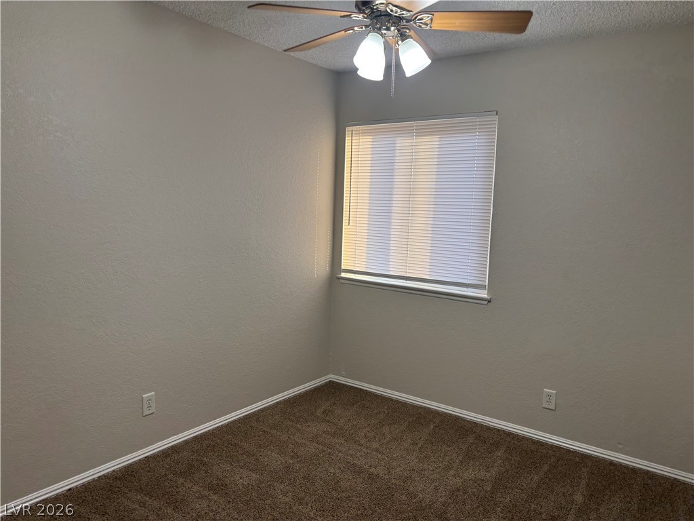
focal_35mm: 26
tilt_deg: -7.3
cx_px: 347
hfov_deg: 67.3
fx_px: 521
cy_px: 260
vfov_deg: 53.1
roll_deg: -1.5
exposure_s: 1/120
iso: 80
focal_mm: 5.96
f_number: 1.6
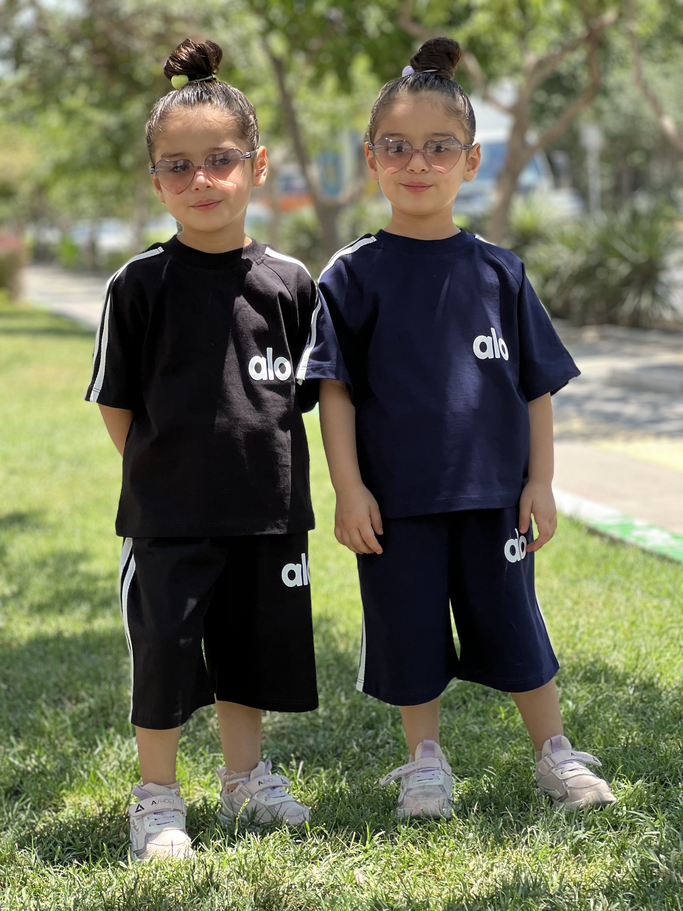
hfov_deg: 19.1
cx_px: 342
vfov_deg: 25.3
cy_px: 456
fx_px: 2026
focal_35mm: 77
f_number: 2.8
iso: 32
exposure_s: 1/121
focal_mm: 9
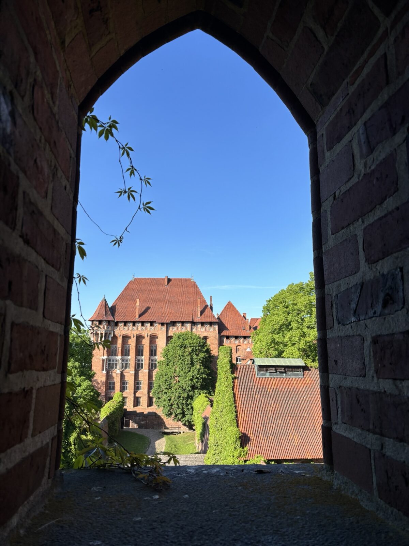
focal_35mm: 26
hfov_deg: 53.1
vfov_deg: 67.3
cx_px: 204
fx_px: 410
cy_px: 273
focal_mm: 5.96
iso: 50
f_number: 1.6
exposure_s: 1/1949
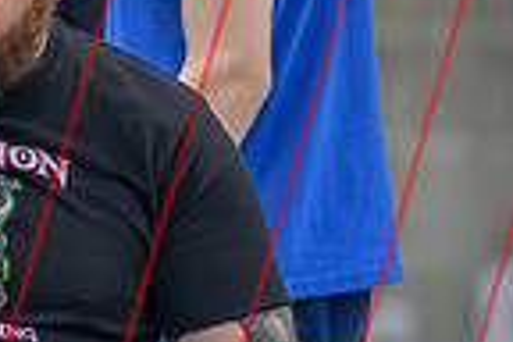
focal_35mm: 943
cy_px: 374
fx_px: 13437
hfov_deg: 2.2
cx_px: -5
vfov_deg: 1.5
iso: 3200
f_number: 3.2
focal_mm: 200
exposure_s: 1/640
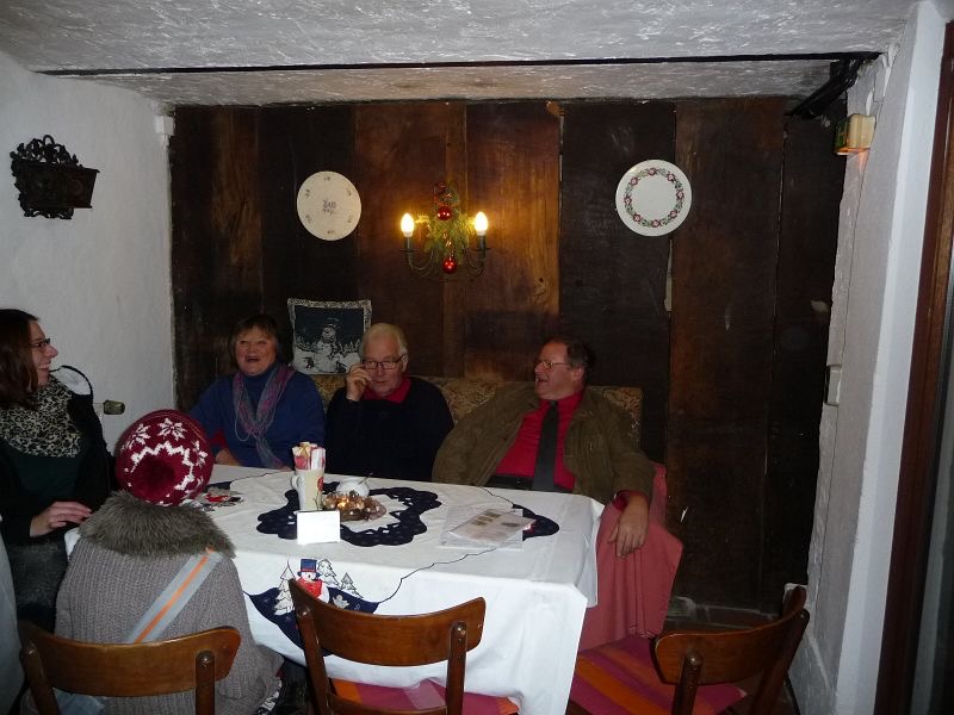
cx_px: 477
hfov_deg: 63.4
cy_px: 358
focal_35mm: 28
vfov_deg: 49.7
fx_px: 772
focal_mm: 4.7
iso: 250
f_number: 3.3
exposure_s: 1/30
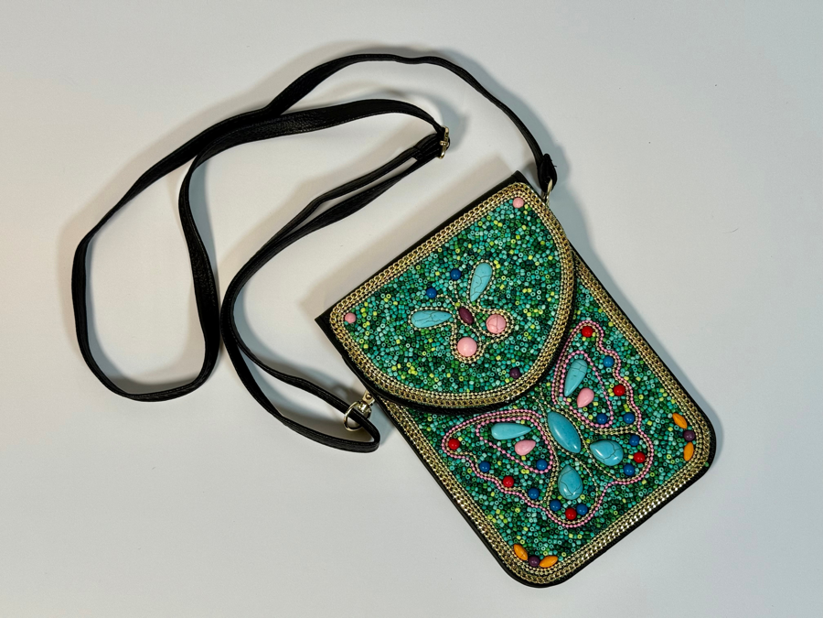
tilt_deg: -83.7
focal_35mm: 48
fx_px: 1141
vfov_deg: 30.3
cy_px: 309
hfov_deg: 39.7
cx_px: 412
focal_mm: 6.76
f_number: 1.78
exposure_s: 1/210
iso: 50
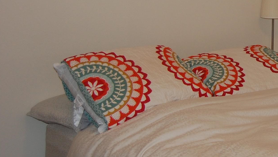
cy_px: 37
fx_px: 671
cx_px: 301
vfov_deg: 13.3
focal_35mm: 91
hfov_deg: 22.2
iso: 400
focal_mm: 24
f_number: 4
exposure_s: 1/60
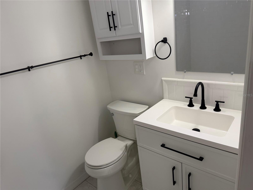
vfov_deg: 56.8
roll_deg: +8.1
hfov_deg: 71.6
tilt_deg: -19.8
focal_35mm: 24
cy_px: 95
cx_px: 126
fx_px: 175
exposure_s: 1/60
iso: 250
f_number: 1.78
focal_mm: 6.76
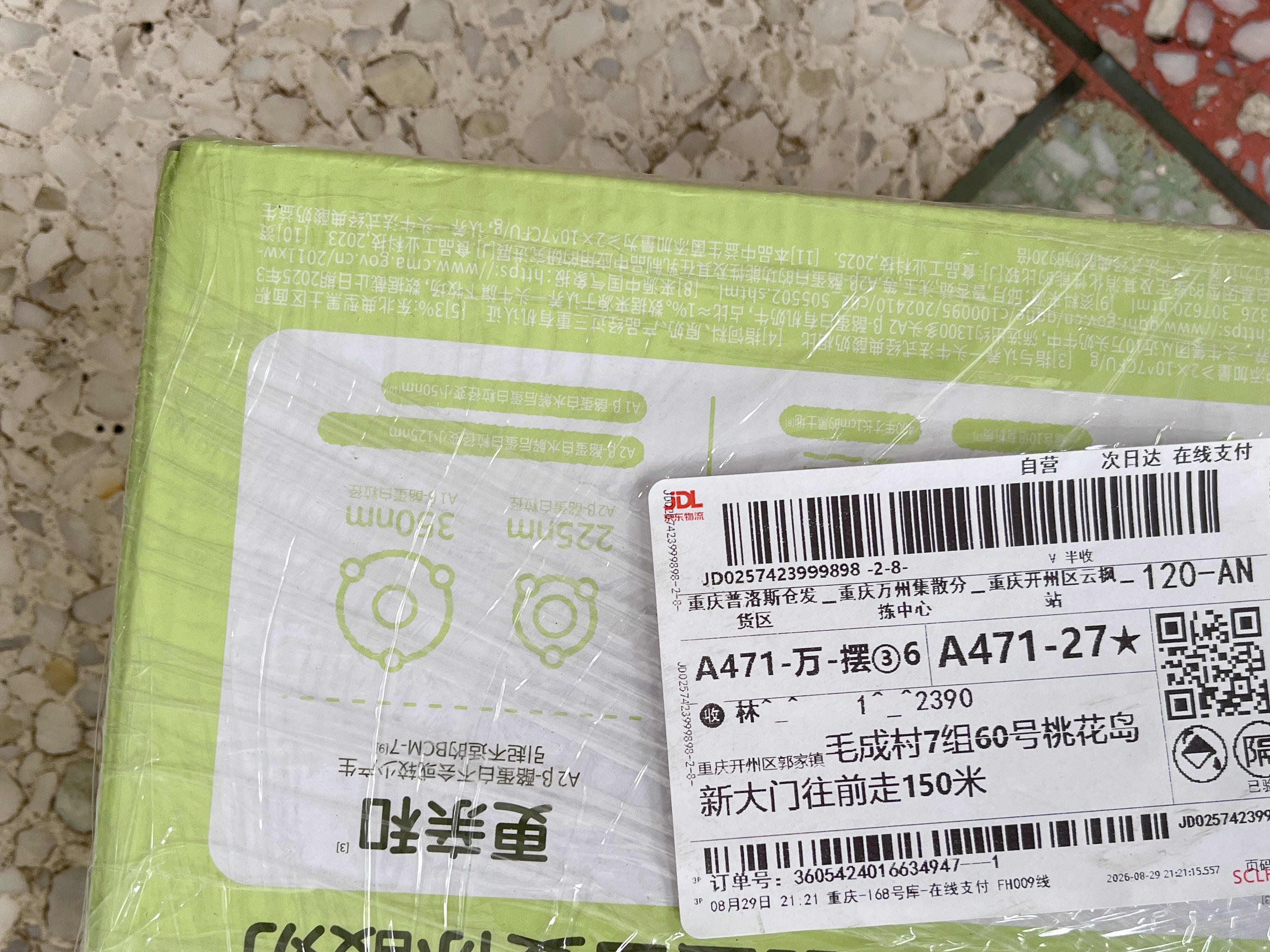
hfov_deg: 49.0
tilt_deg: -84.9
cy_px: 678
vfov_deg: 37.1
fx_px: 1394
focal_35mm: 38
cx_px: 670
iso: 50
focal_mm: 5.1
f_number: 1.6
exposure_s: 1/138
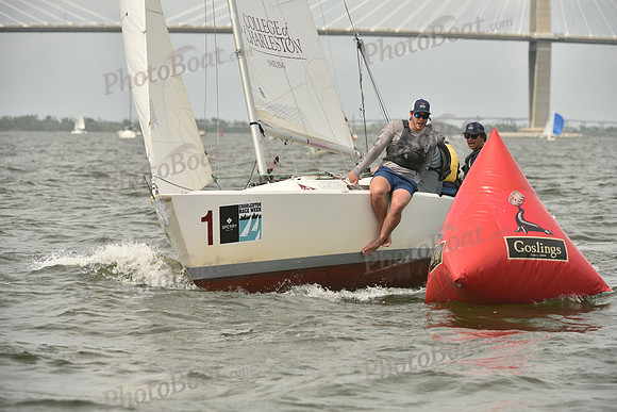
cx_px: 308
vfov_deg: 6.9
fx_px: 3428
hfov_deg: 10.3
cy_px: 206
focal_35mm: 200
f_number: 5.6
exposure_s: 1/1600
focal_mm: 200
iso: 320
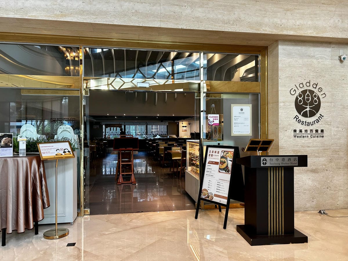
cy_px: 130
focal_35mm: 26
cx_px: 174
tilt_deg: -0.8
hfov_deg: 67.3
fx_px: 261
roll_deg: +0.9
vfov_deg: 53.1
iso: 125
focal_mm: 5.7
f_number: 1.5
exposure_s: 1/60
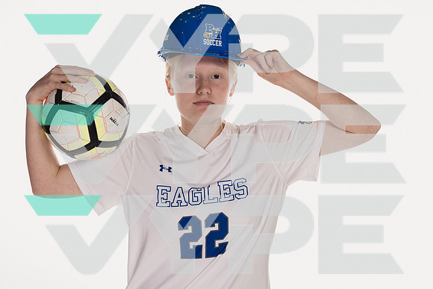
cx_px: 217
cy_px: 145
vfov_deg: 18.6
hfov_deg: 27.6
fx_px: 882
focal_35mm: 73
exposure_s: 1/250
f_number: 5.6
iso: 400
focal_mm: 70
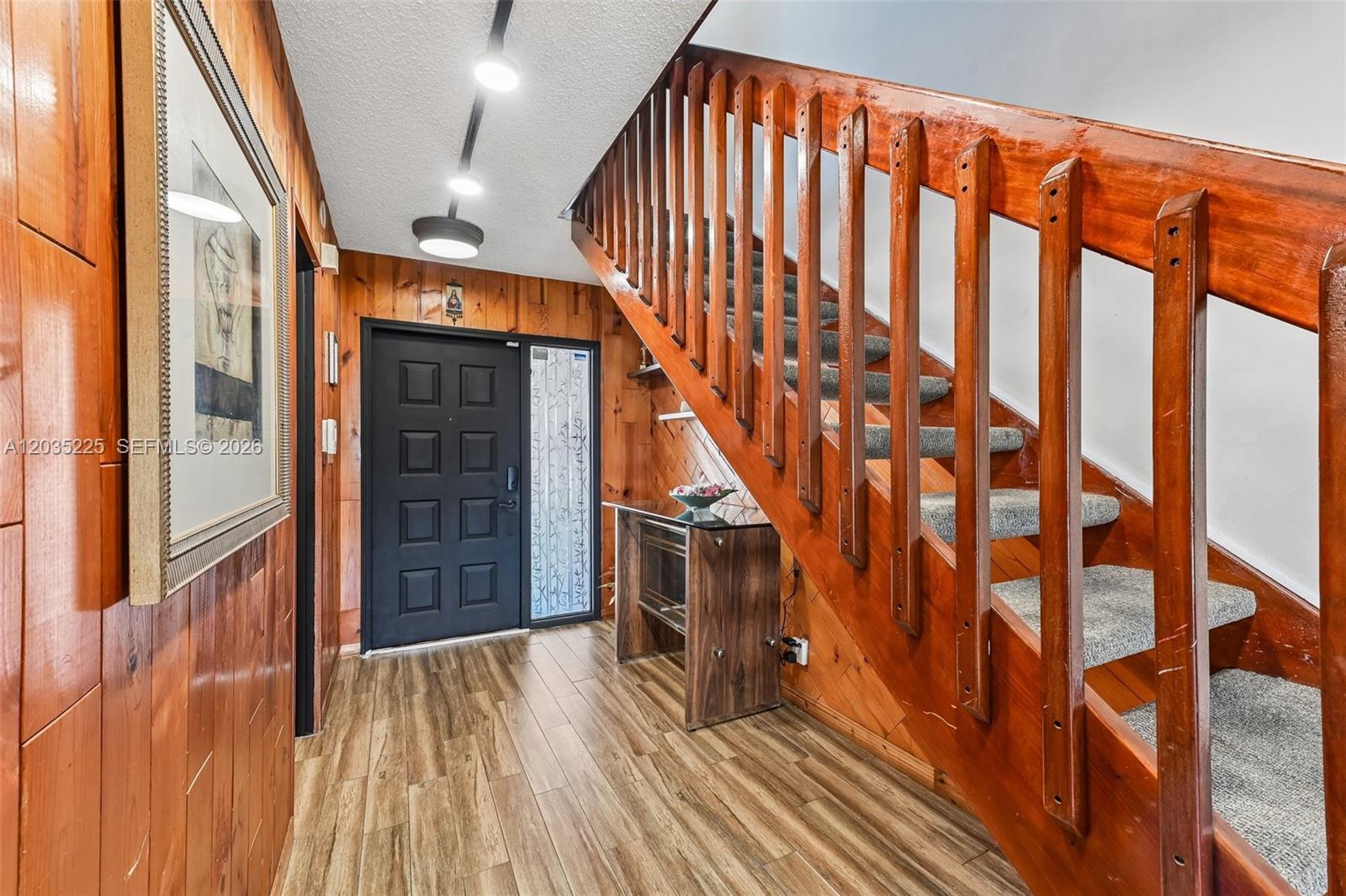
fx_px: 523
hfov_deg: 104.3
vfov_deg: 81.2
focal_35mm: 14
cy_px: 448
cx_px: 673
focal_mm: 14
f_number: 9
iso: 320
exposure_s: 1/4
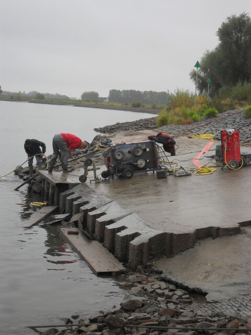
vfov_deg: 25.3
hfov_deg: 19.1
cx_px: 126
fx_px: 744
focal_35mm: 77
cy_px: 168
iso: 100
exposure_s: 1/90
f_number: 5
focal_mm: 13.6
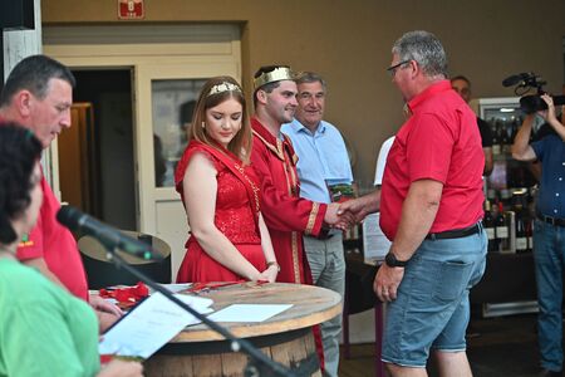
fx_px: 1099
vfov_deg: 19.5
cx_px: 282
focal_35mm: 70
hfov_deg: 28.8
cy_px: 188
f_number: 3.2
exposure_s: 1/320
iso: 1000
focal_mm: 70
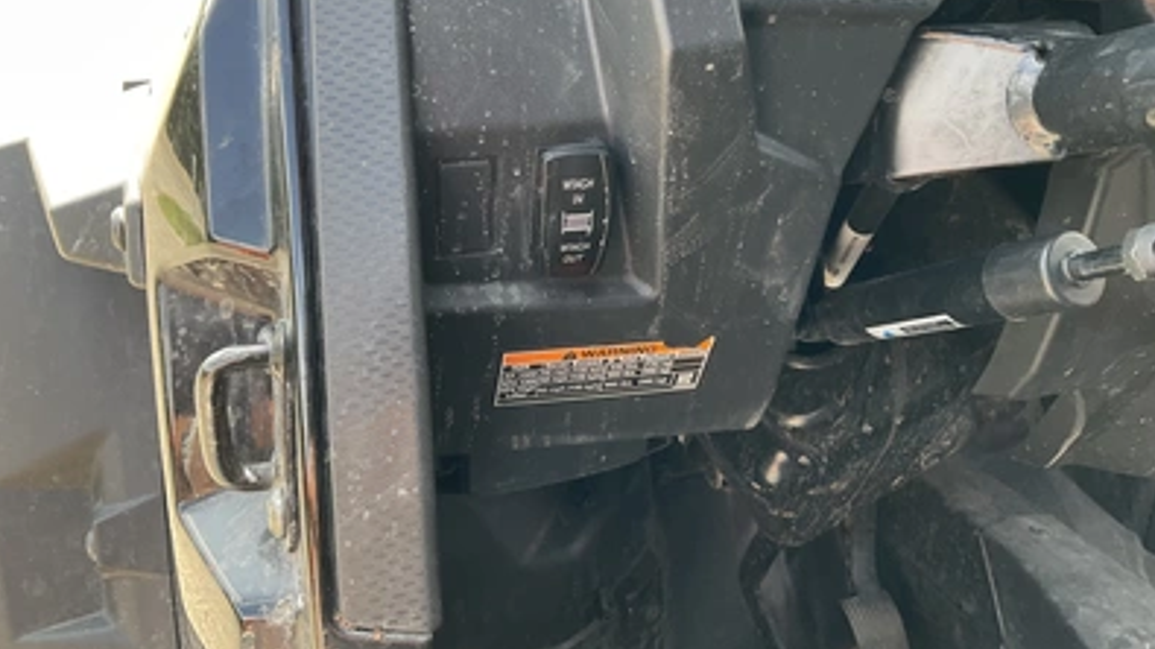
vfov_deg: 36.5
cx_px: 573
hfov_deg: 61.0
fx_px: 980
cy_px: 254
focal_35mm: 32
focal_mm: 3
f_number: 1.8
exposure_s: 1/122
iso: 32
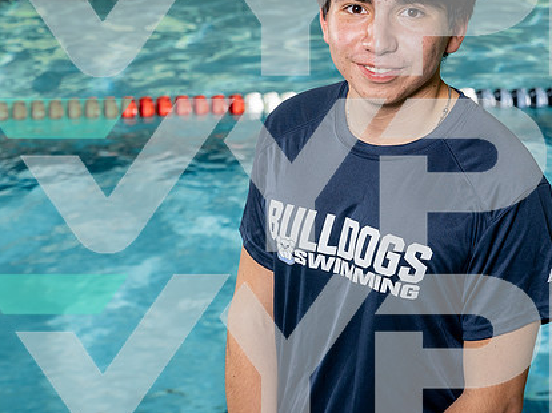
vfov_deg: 14.2
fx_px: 1657
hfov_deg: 18.9
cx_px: 286
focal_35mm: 104
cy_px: 242
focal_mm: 51
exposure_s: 1/250
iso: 400
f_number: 5
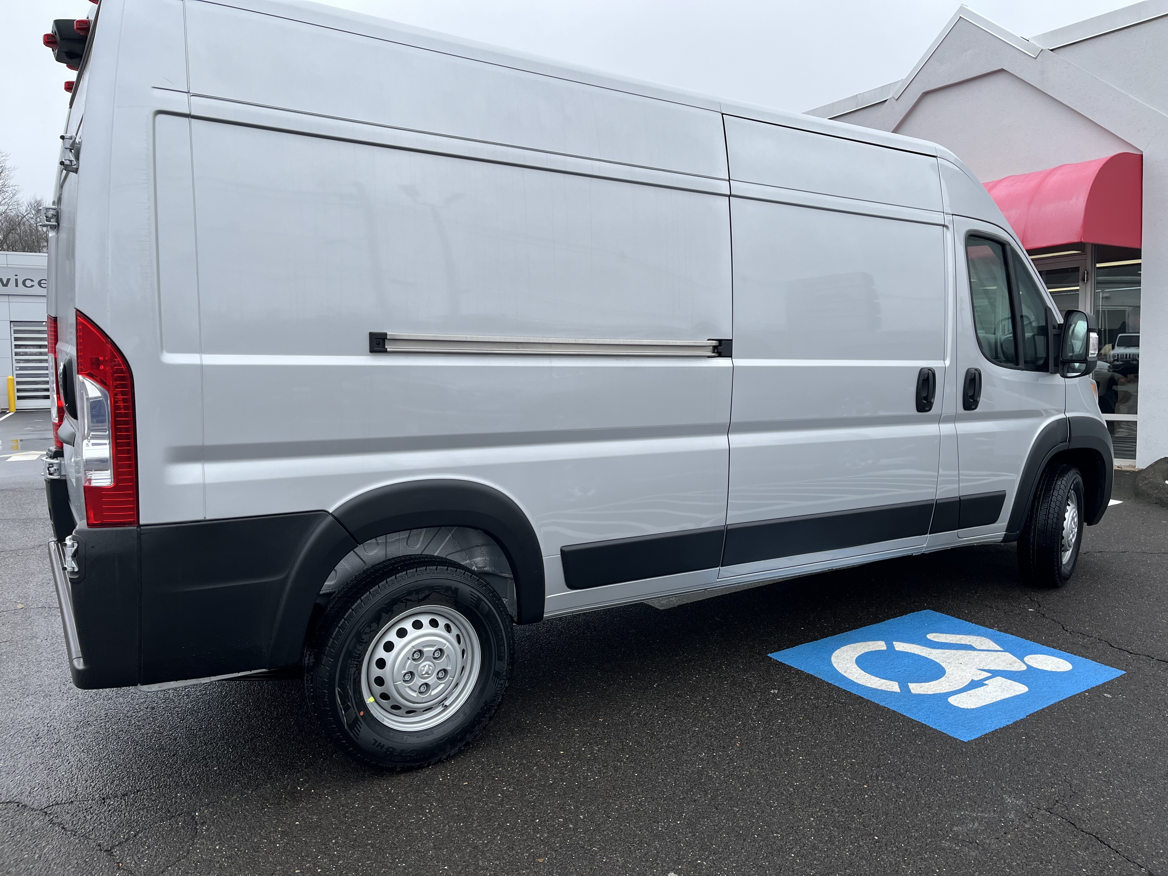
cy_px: 438
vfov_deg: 53.1
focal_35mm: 26
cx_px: 584
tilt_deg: -2.5
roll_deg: +0.8
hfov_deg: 67.3
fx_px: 877
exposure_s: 1/928
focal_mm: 5.1
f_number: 1.6
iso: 50
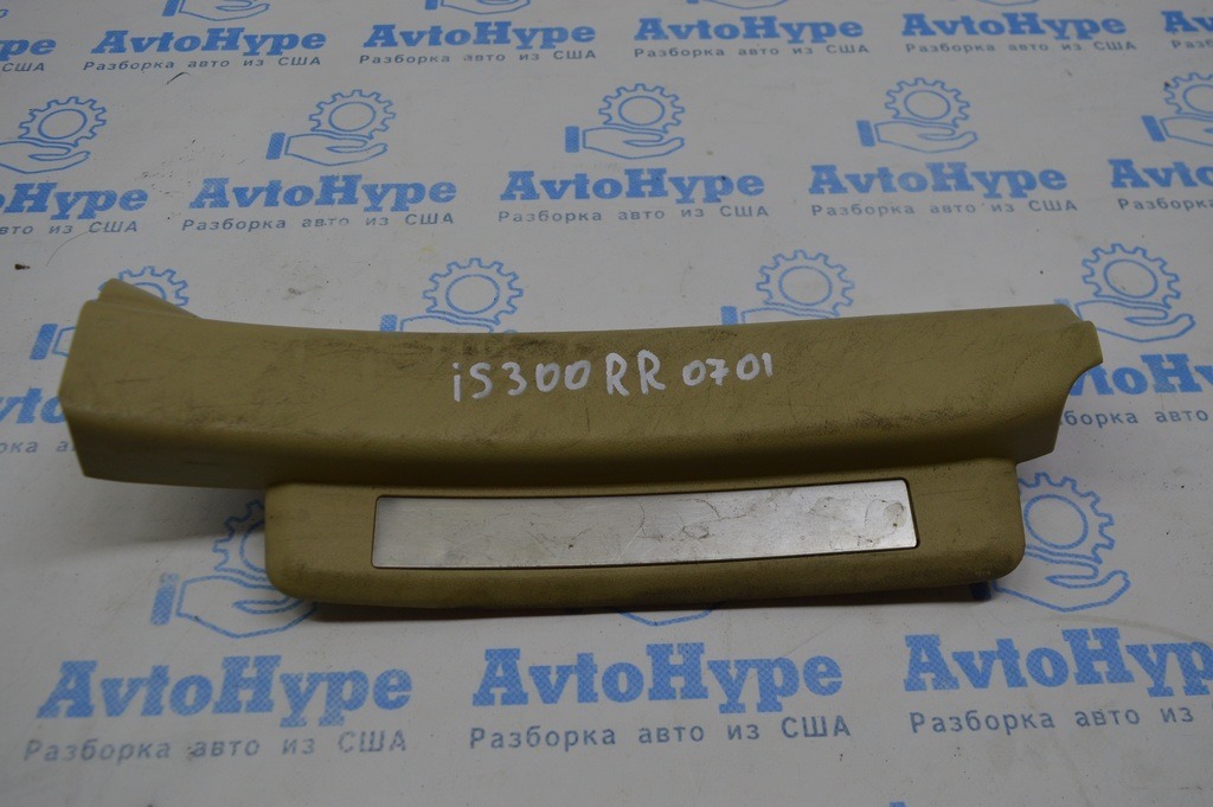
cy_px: 404
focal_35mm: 33
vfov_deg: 39.9
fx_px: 1111
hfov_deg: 57.3
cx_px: 606
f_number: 5.6
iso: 400
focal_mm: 22
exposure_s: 1/125
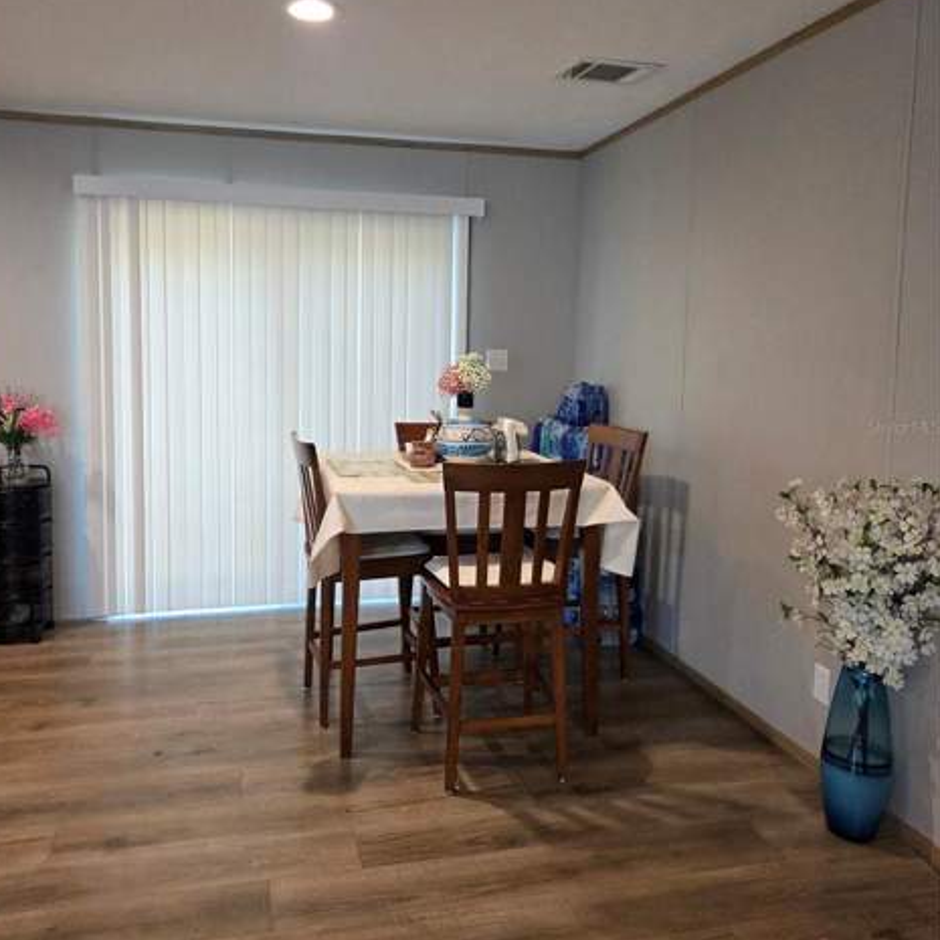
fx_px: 860
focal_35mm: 28
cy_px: 427
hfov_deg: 57.3
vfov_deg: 57.2
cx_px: 459
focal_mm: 5.4
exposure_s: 1/120
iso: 400
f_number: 1.8
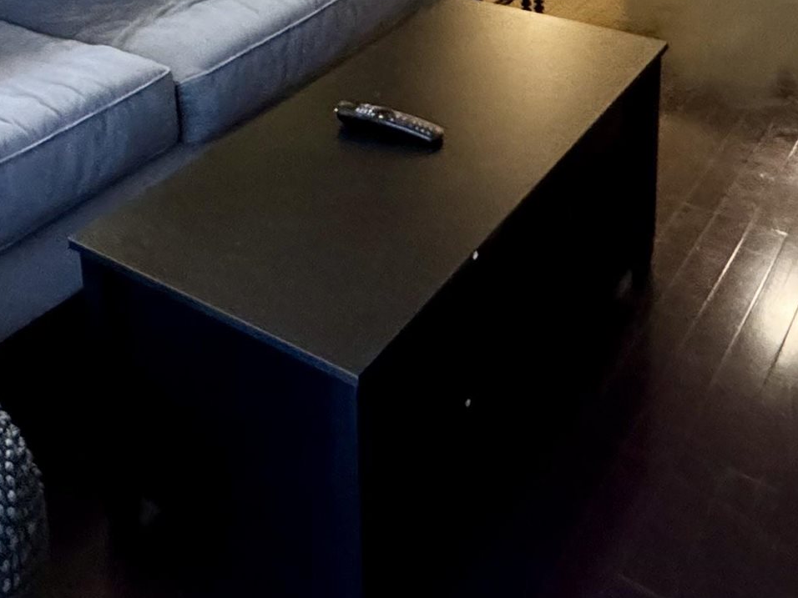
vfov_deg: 27.3
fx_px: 1037
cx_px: 419
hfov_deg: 42.1
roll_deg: +1.1
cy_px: -168
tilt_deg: -12.4
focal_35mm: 45
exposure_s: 1/60
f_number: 2.2
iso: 1000
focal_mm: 2.22
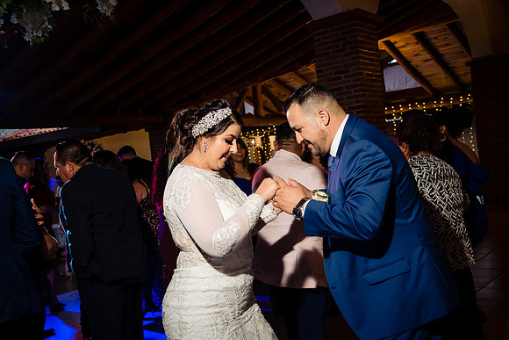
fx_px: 566
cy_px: 170
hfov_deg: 48.4
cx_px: 254
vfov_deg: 33.4
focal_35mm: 40
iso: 2000
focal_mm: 40
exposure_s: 1/80
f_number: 6.3
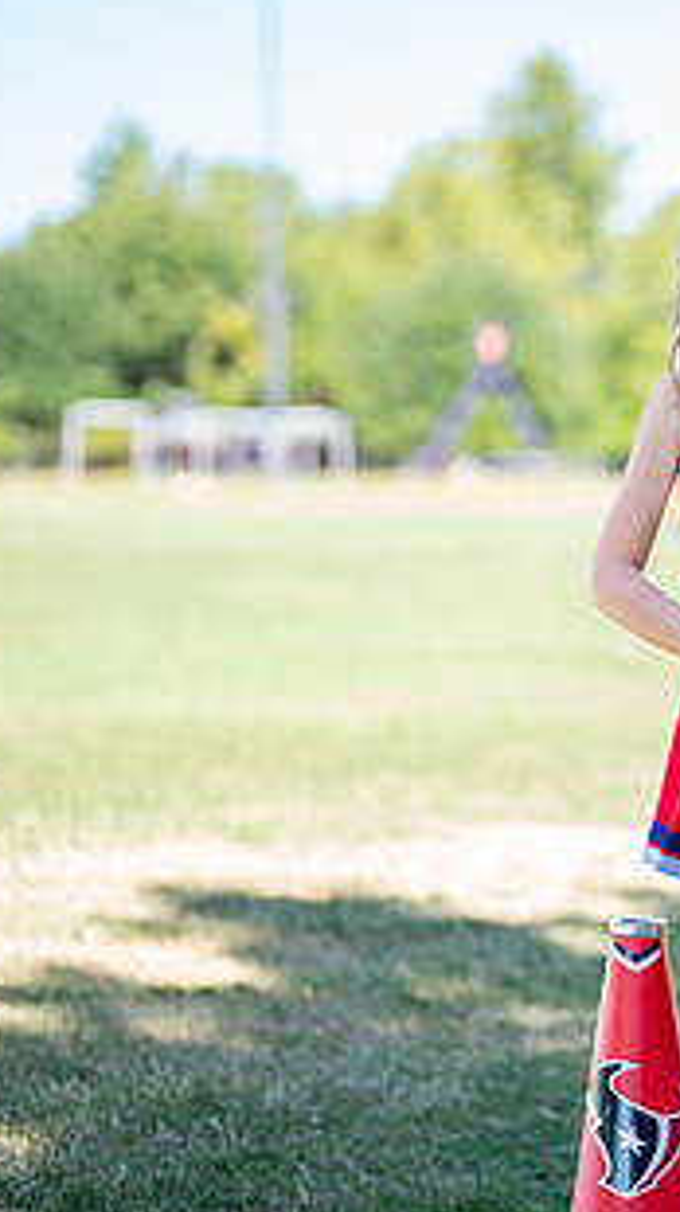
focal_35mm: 109
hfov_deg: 10.9
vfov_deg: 19.6
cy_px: 637
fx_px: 3500
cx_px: 843
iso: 100
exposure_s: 1/1250
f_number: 1.2
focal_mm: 50
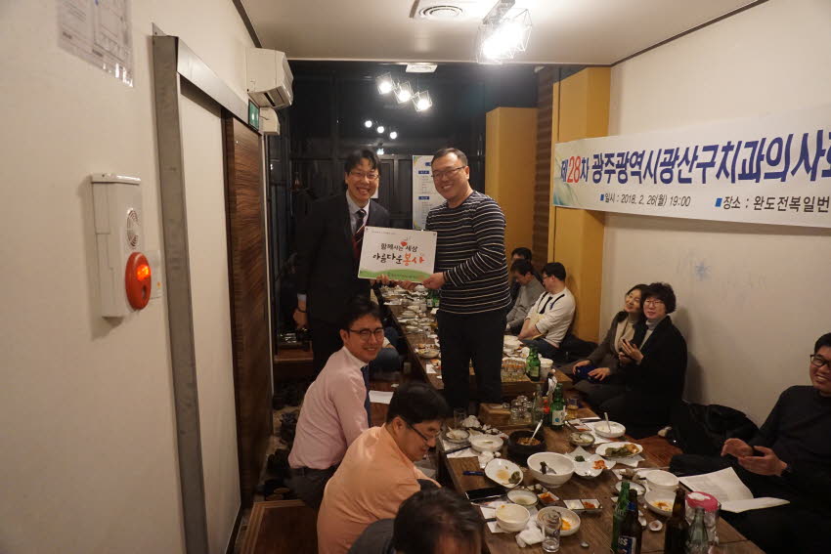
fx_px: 554
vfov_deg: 53.2
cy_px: 277
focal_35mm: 24
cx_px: 416
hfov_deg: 73.7
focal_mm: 16
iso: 3200
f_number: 3.5
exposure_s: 1/160
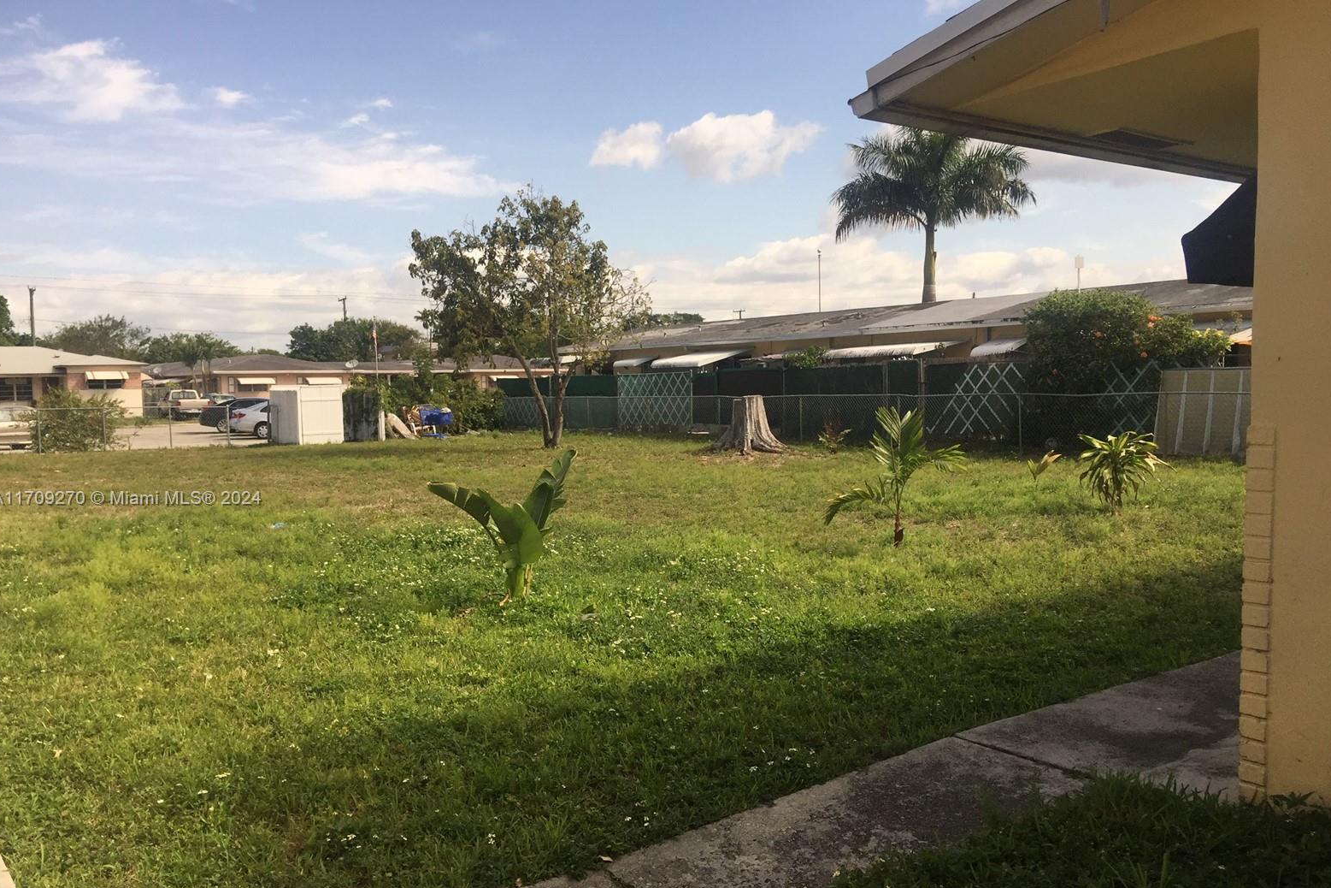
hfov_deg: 60.3
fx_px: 1146
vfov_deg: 42.2
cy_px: 500
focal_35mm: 31
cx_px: 672
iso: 50
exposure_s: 1/2639
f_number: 2.2
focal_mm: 4.15
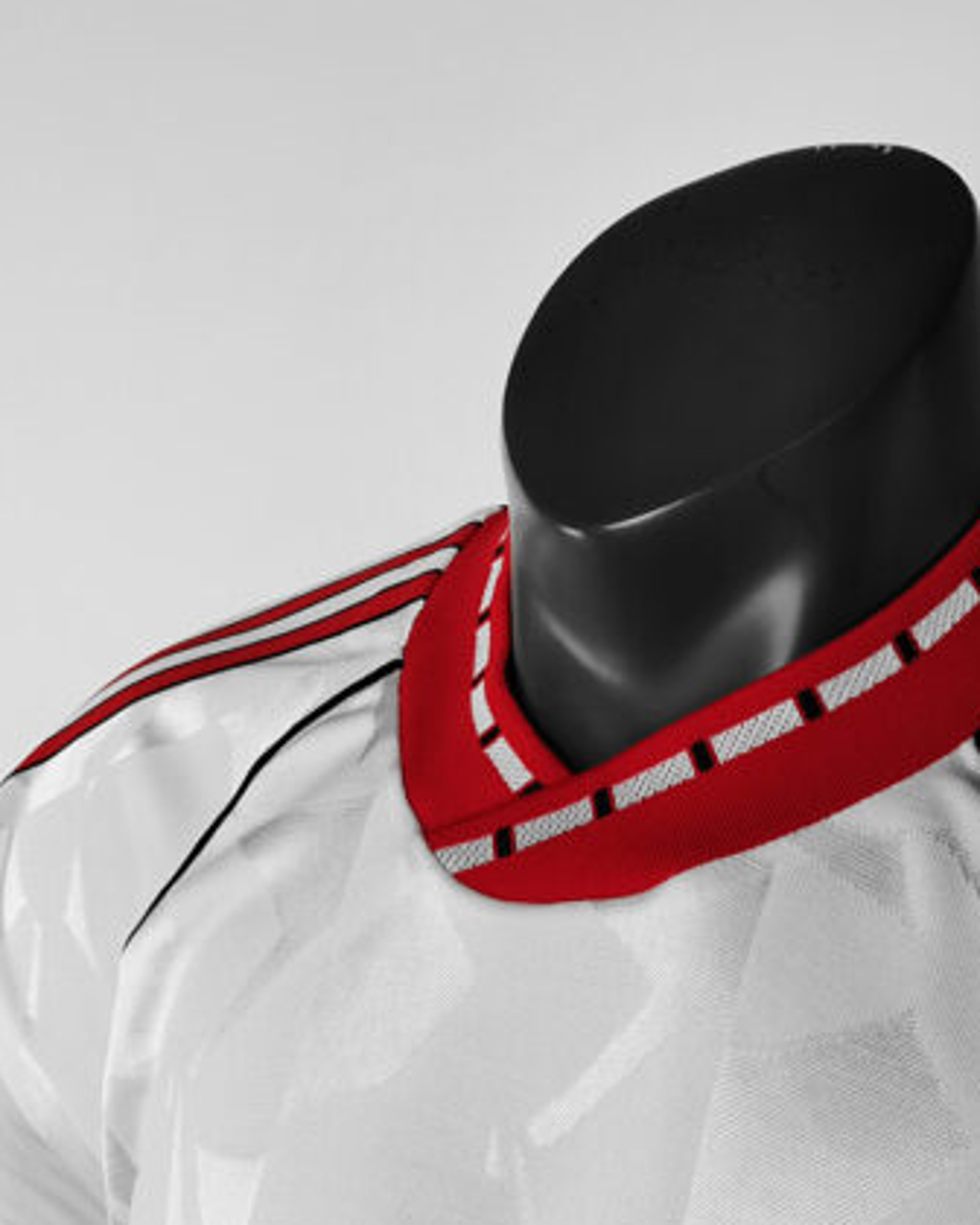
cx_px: 633
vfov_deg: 35.4
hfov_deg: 28.5
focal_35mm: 53
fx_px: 1922
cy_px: 615
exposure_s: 1/60
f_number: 1.8
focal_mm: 5.58
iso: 100
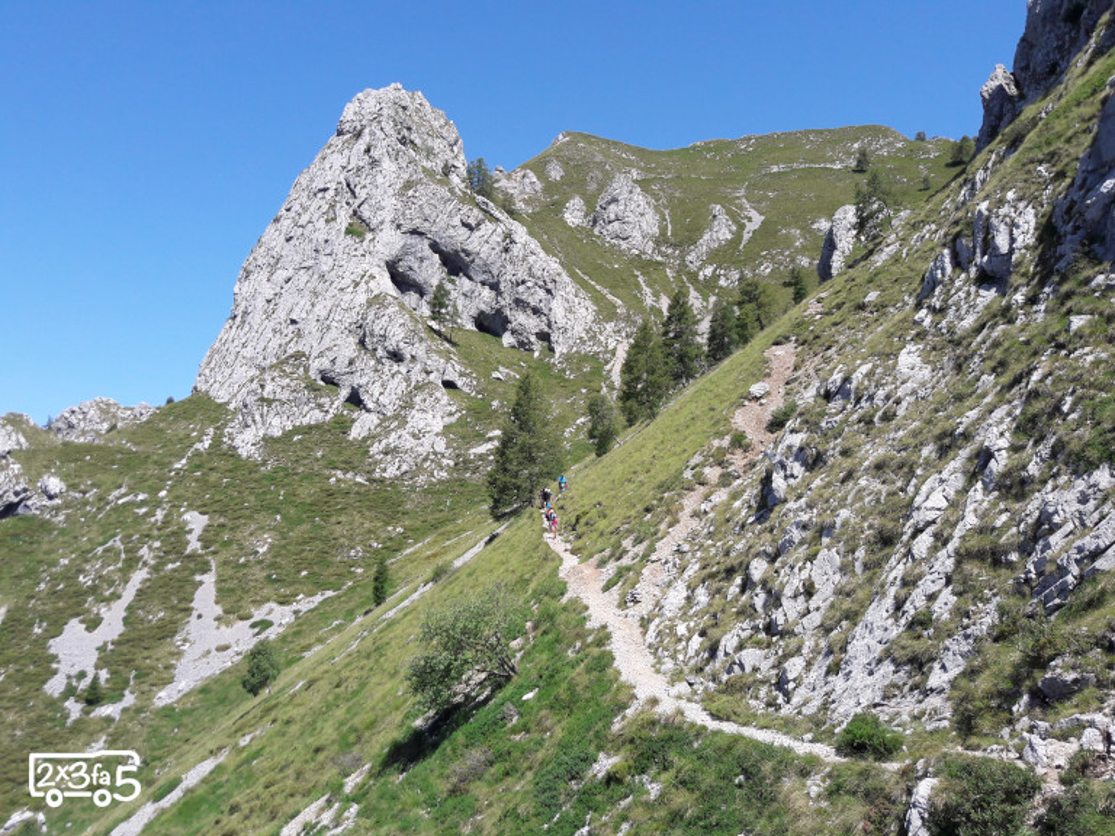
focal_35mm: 28
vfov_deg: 49.7
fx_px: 902
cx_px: 558
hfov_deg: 63.4
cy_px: 418
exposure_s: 1/1095
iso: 40
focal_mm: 3.7
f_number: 1.9
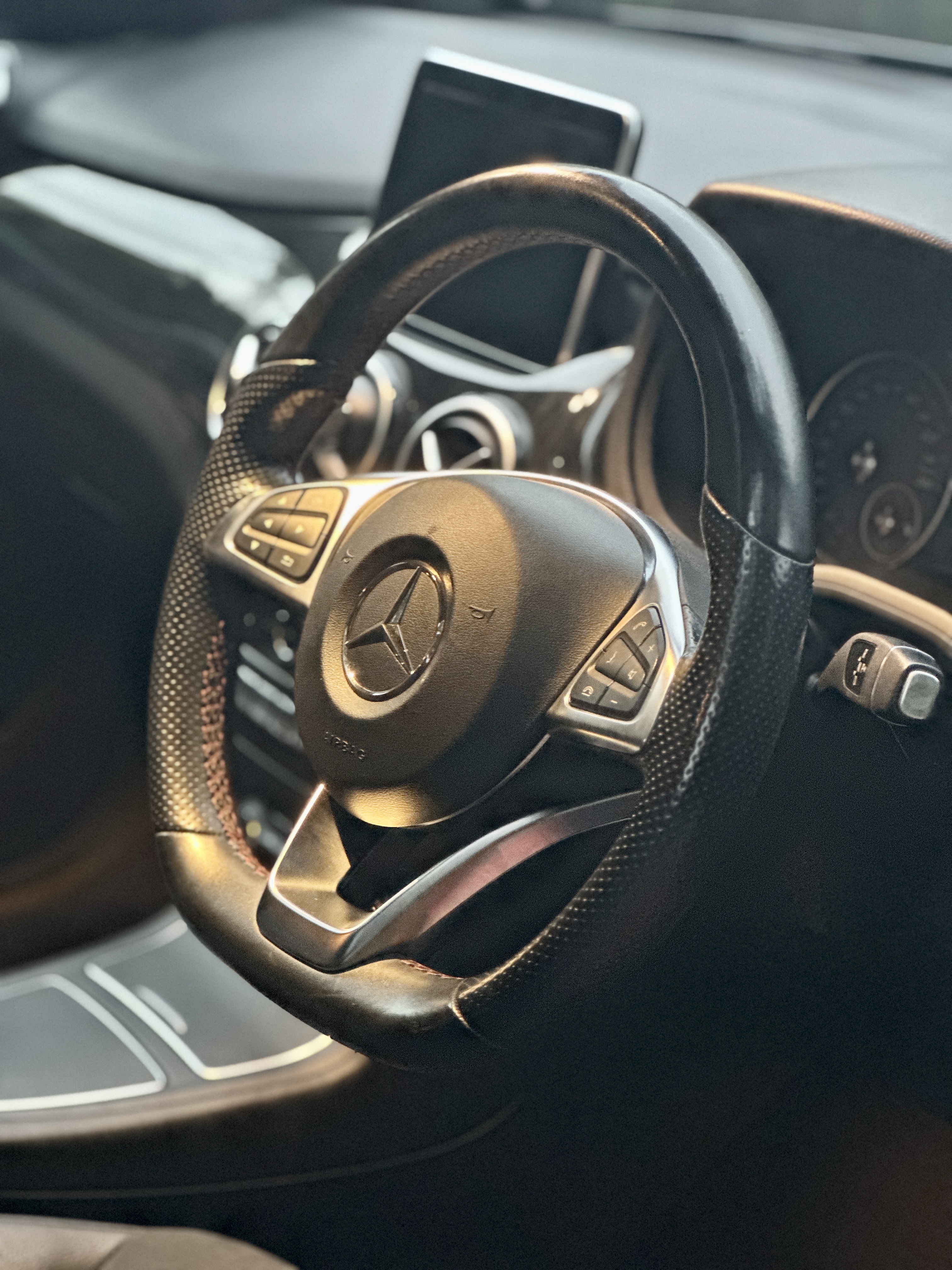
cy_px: 635
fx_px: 2824
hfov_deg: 19.1
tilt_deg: -18.4
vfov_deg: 25.3
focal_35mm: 77
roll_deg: -1.5
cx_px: 476
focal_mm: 9
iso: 1000
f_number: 2.8
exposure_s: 1/15
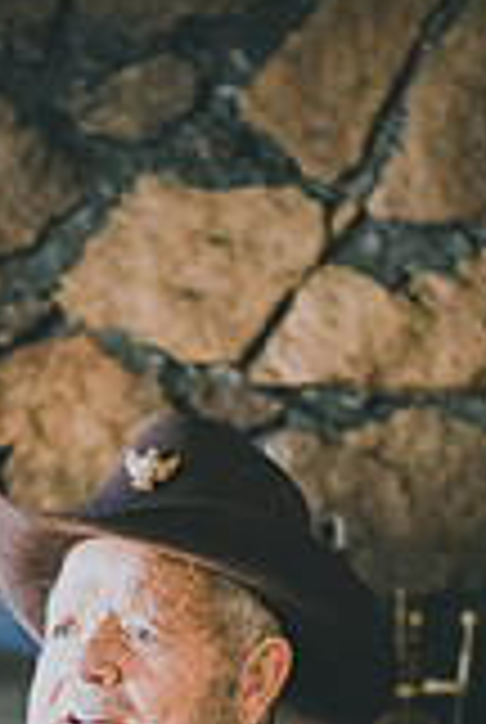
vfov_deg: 10.3
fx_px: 3952
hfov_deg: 7.0
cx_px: 43
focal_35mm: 196
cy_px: 845
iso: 12800
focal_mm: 70
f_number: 2.8
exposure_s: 1/100
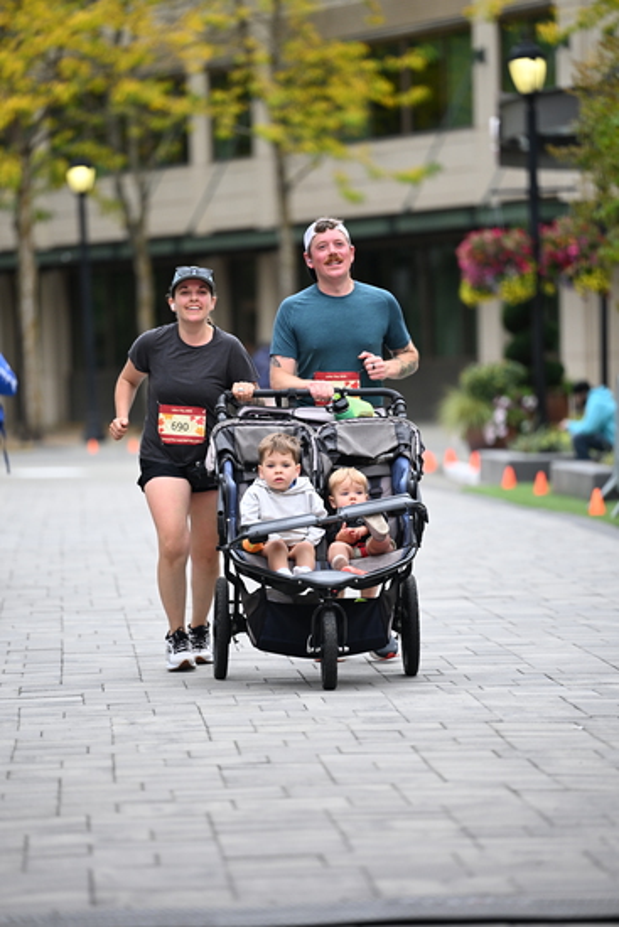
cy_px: 464
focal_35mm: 180
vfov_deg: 11.4
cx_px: 310
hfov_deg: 7.6
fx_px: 4639
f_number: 2.8
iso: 640
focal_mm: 180
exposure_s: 1/2000
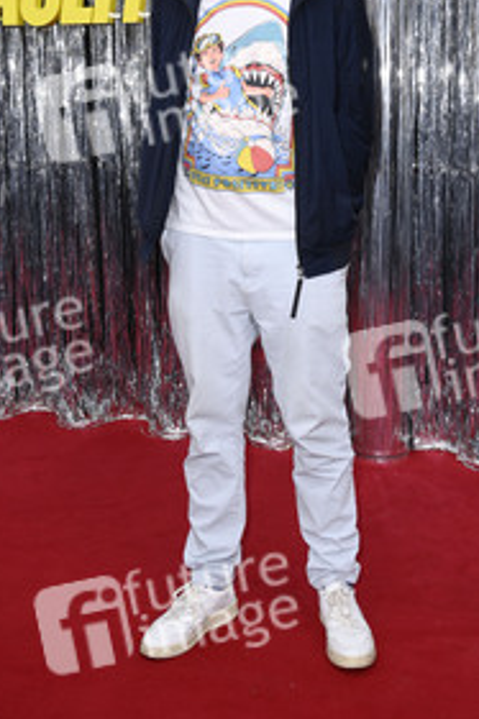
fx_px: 1079
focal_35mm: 54
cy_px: 230
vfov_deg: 36.5
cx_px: 241
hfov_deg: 25.0
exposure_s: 1/250
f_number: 5.6
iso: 400
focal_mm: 38
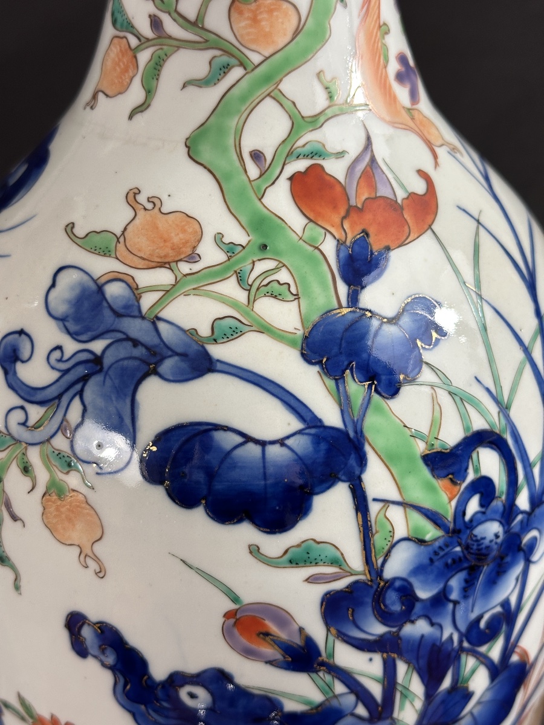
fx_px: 1006
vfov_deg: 39.7
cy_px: 362
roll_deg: -0.7
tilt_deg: -24.7
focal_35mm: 48
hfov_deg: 30.3
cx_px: 272
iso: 100
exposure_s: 1/50
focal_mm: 6.86
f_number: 1.78
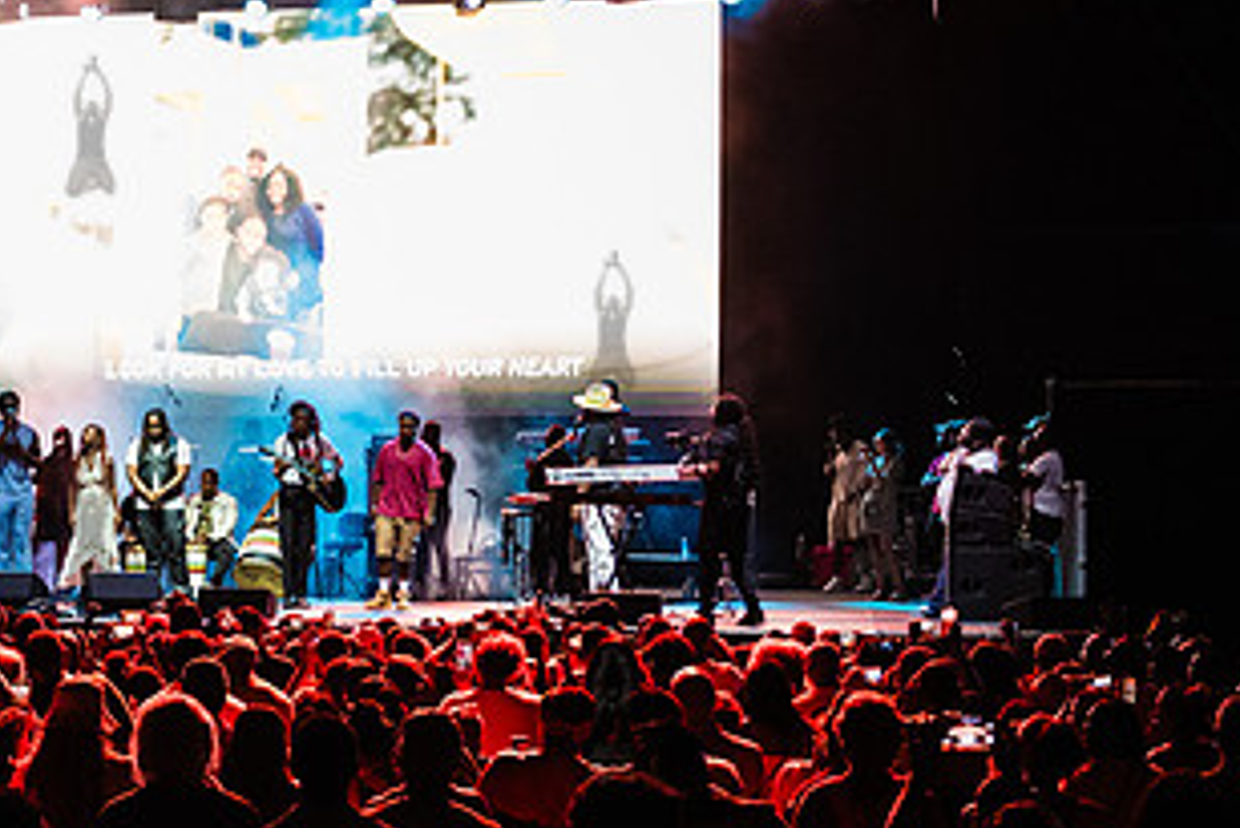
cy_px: 515
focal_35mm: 91
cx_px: 89
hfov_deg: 21.8
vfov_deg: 15.0
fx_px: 3136
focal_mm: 48
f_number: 3.5
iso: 3200
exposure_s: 1/320
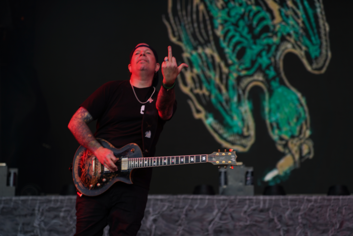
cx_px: 176
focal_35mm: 105
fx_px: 1030
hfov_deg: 19.5
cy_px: 118
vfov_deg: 13.0
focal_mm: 105
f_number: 4
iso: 100
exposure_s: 1/125
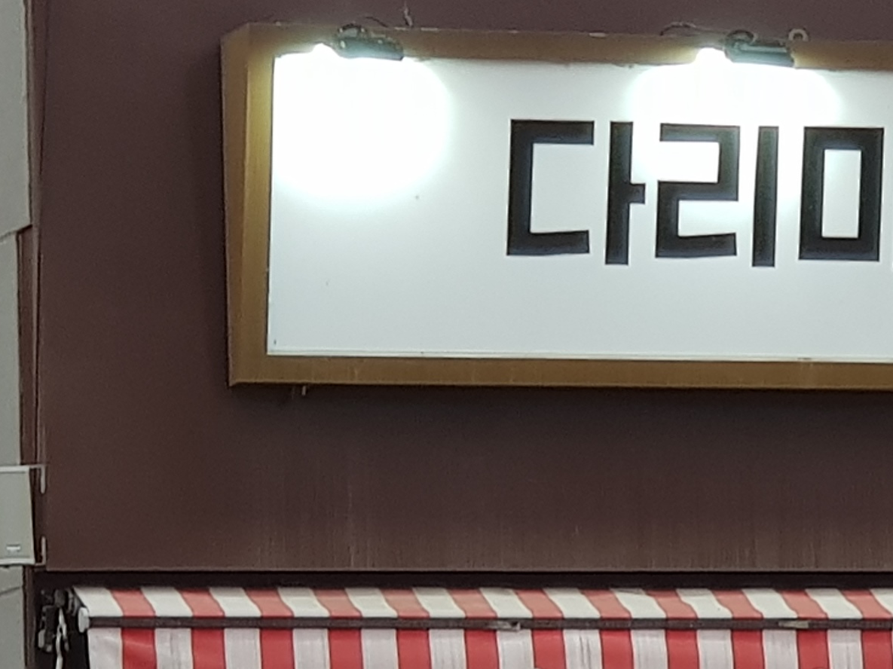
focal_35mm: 177
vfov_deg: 8.4
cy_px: 621
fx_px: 4565
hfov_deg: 11.1
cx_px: 863
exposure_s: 1/49
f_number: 2.4
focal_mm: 6
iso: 25
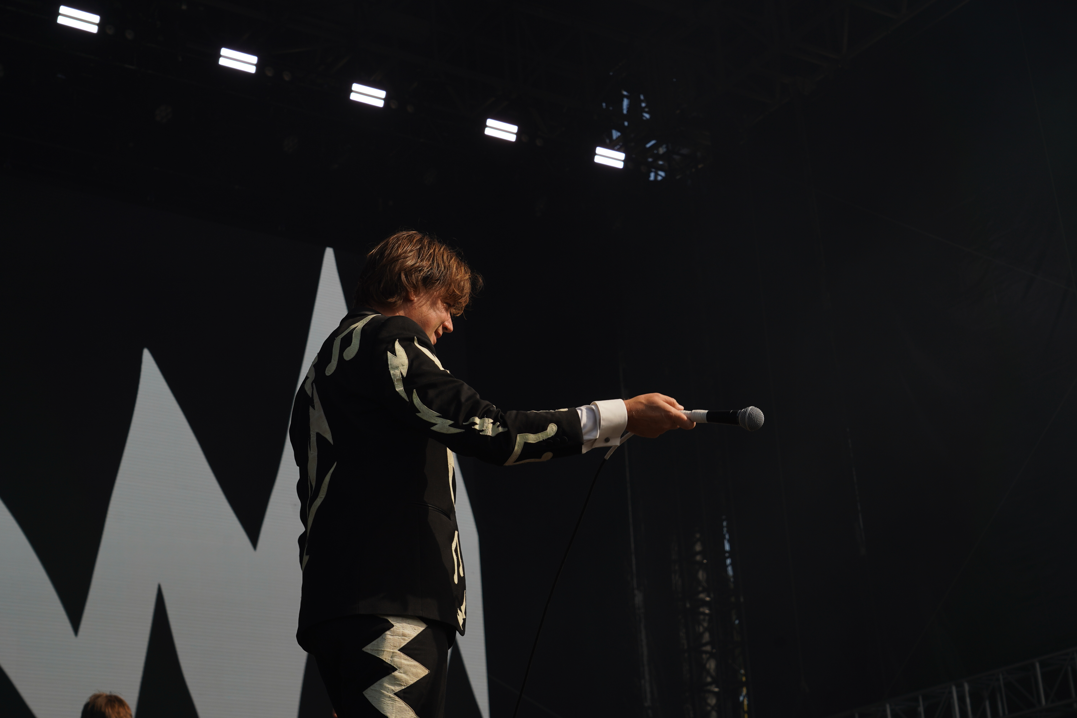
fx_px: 1825
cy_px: 359
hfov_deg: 32.9
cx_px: 538
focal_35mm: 61
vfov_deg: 22.3
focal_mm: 61
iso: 100
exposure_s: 1/400
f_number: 8
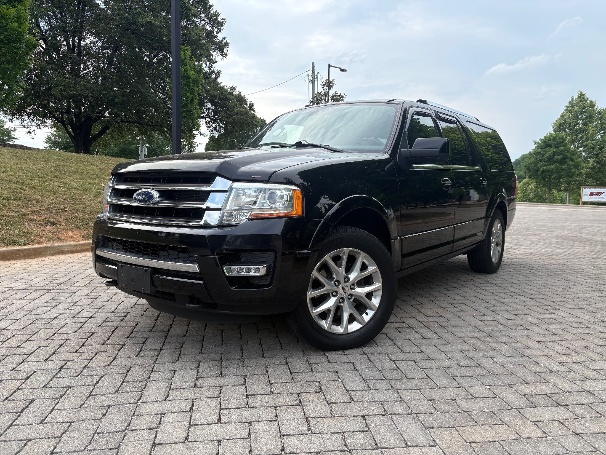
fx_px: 455
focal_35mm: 26
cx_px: 303
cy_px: 228
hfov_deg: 67.3
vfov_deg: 53.1
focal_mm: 5.96
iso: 50
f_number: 1.6
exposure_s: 1/1517
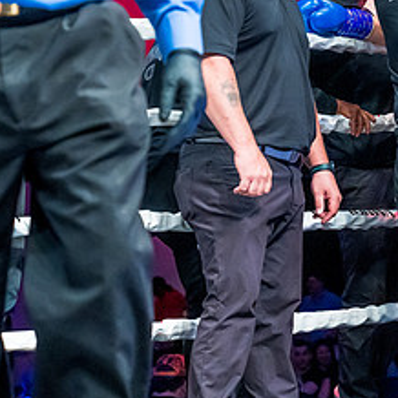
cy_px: 122
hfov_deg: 9.3
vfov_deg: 9.4
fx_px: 2419
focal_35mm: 186
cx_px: 491
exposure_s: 1/500
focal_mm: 70
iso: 4000
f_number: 4
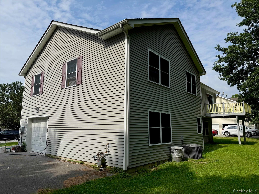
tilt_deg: +8.6
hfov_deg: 71.6
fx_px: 180
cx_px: 130
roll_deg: -0.3
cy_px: 97
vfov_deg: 56.8
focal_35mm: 24
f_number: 1.78
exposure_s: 1/5714
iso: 80
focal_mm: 6.76
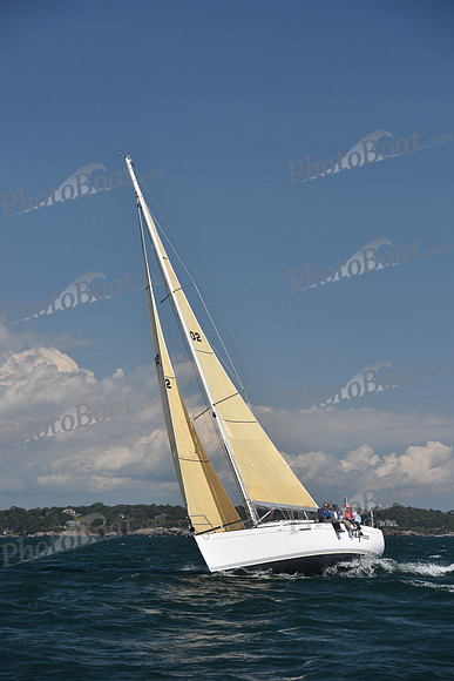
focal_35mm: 112
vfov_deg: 18.3
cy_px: 340
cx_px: 227
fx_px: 2117
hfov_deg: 12.2
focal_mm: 112
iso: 250
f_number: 6.3
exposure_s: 1/1000
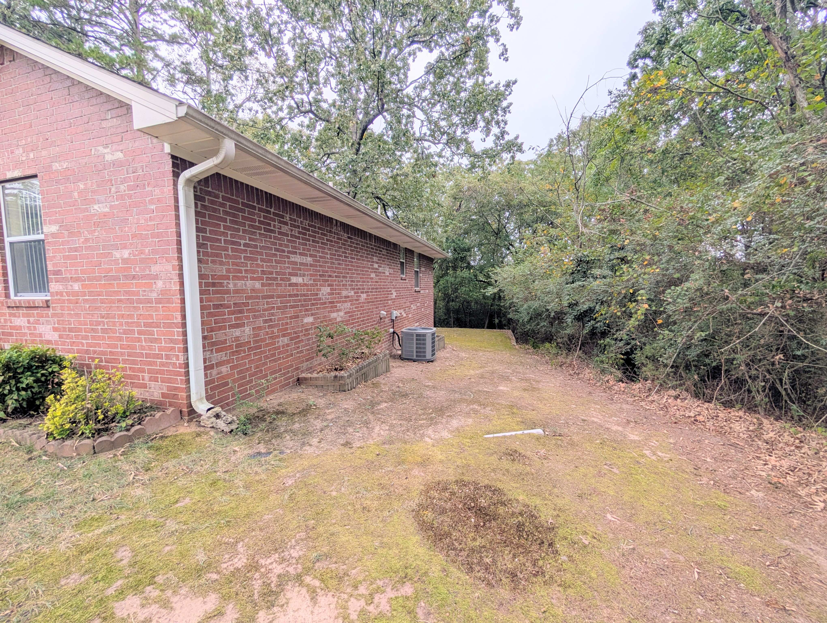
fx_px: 287
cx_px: 414
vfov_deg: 94.6
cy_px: 312
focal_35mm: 12
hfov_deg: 110.5
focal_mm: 2.02
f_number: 1.7
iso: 53
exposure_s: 1/484
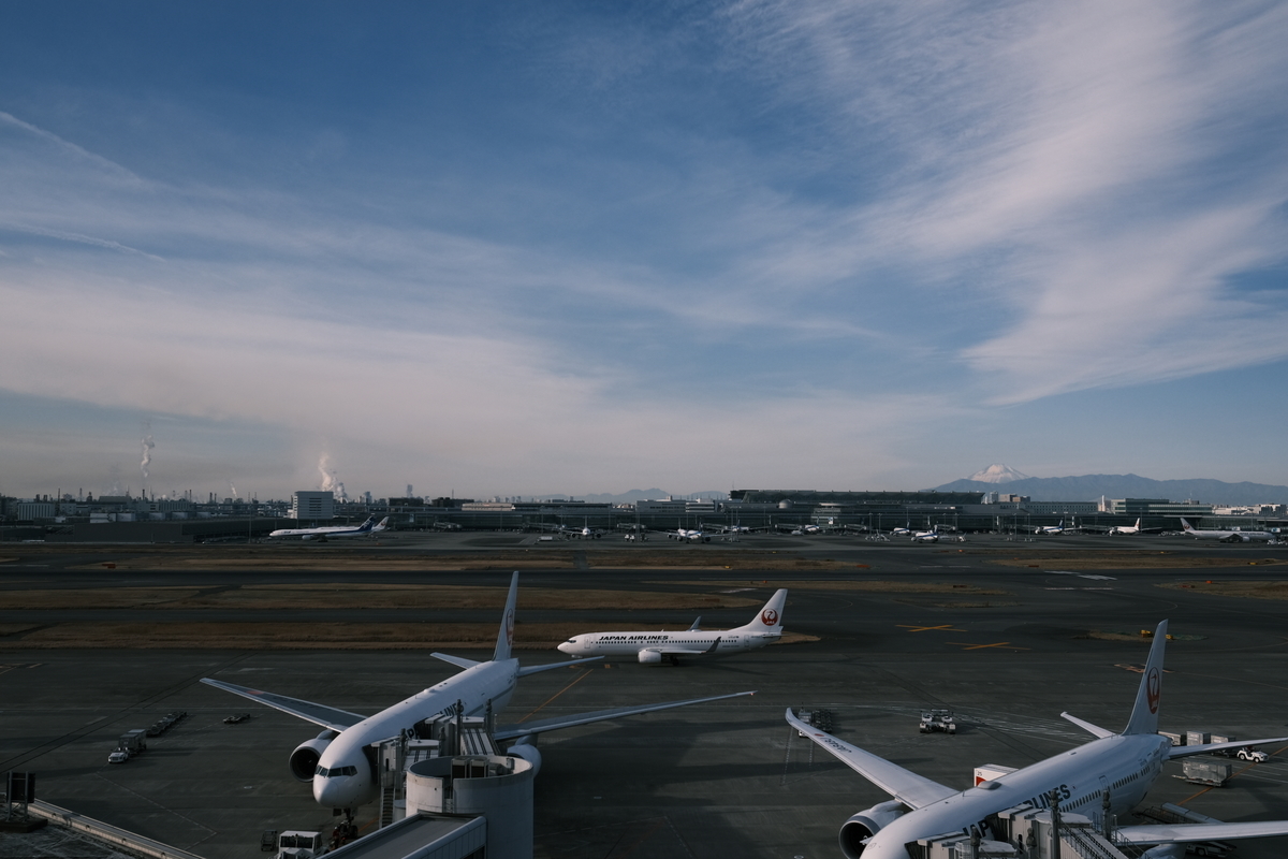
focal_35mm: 35
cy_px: 430
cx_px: 644
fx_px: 1252
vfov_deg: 37.9
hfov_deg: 54.4
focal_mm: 23
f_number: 5.6
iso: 160
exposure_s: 1/1400
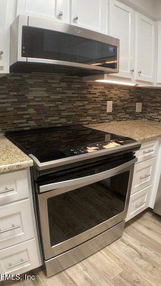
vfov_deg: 62.6
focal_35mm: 31
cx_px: 71
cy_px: 144
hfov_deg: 37.7
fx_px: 235
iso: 125
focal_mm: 3.99
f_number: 1.8
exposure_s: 1/60
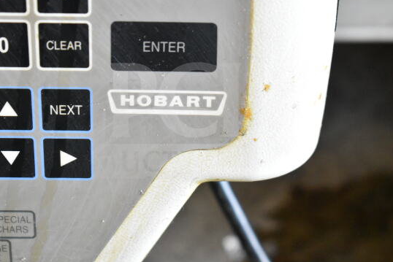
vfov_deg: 14.6
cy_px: 121
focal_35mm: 94
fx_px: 1022
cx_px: 175
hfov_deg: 21.8
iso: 5000
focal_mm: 55
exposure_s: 1/100
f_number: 5.6
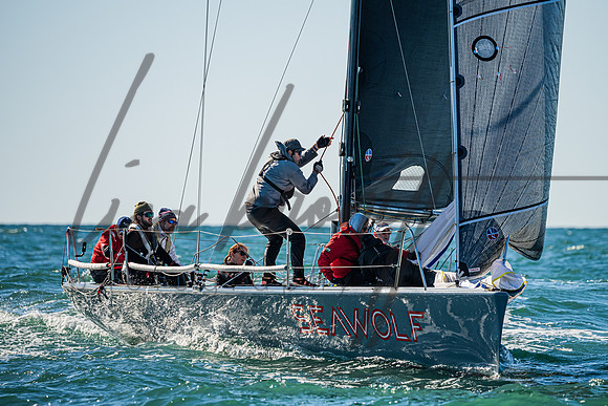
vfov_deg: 3.6
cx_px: 336
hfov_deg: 5.4
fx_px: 6478
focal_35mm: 384
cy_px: 182
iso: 400
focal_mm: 300
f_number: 5.6
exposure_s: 1/2500
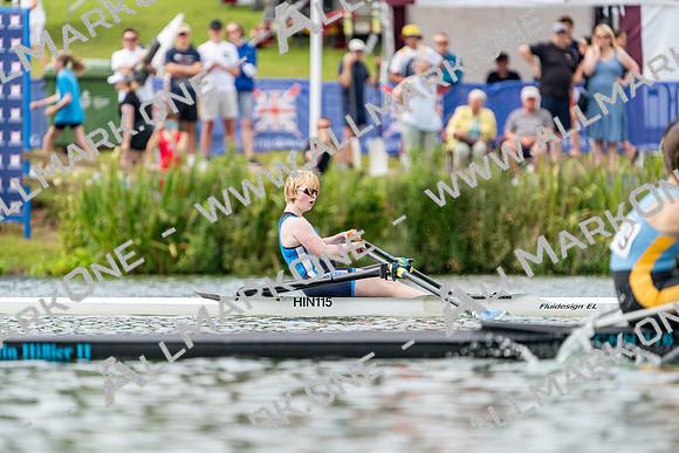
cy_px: 226
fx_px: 11319
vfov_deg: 2.3
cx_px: 340
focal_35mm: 600
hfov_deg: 3.4
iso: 640
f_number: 6.3
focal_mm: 600
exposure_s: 1/1600
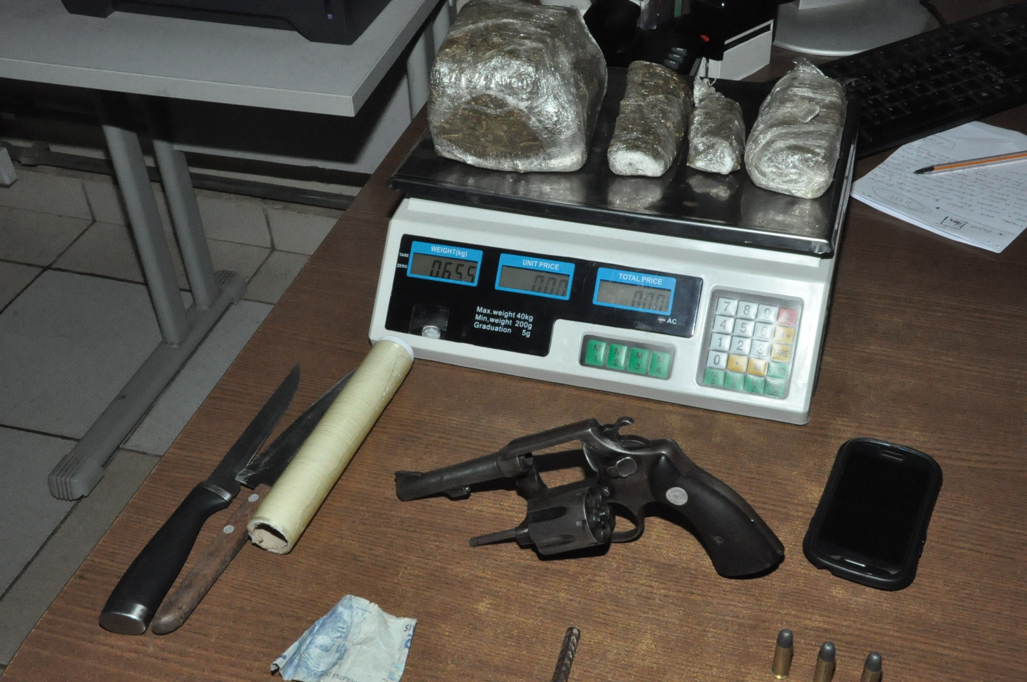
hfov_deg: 46.4
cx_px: 514
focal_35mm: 42
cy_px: 341
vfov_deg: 31.8
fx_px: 1197
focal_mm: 28
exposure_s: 1/200
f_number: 20
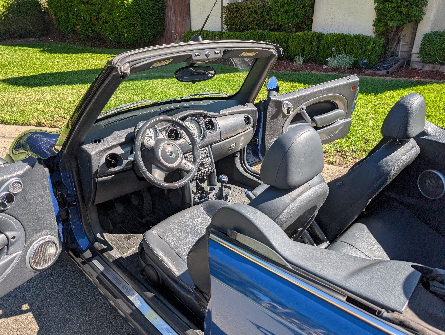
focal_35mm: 24
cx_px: 222
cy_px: 168
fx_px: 309
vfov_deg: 56.9
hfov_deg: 71.5
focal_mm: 6.9
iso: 22
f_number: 1.68
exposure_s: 1/6897
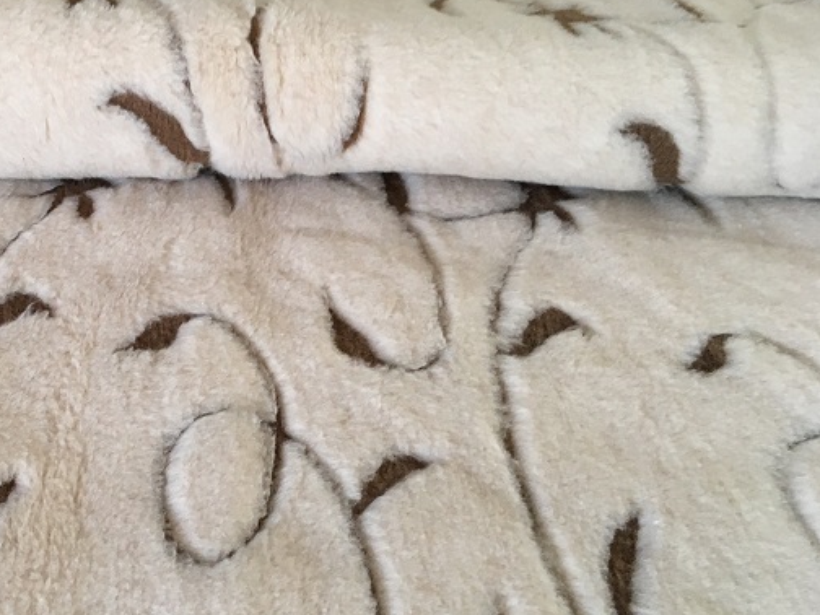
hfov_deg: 39.8
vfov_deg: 31.5
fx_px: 1090
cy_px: 283
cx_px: 176
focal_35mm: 46
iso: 100
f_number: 2.2
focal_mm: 4.15
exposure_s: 1/33
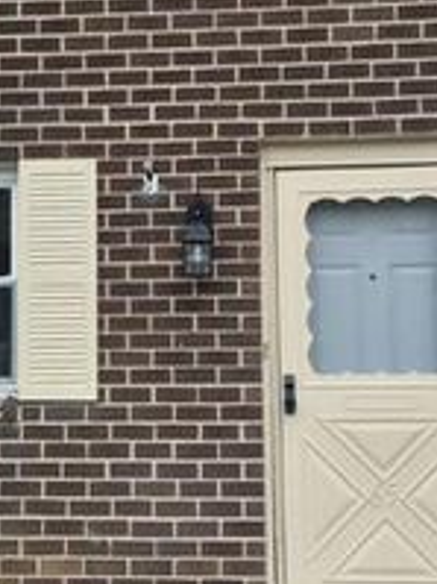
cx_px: 141
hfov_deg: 19.1
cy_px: 242
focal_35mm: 77
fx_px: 1297
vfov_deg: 25.3
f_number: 1.8
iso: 25
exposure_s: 1/1128
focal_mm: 5.4
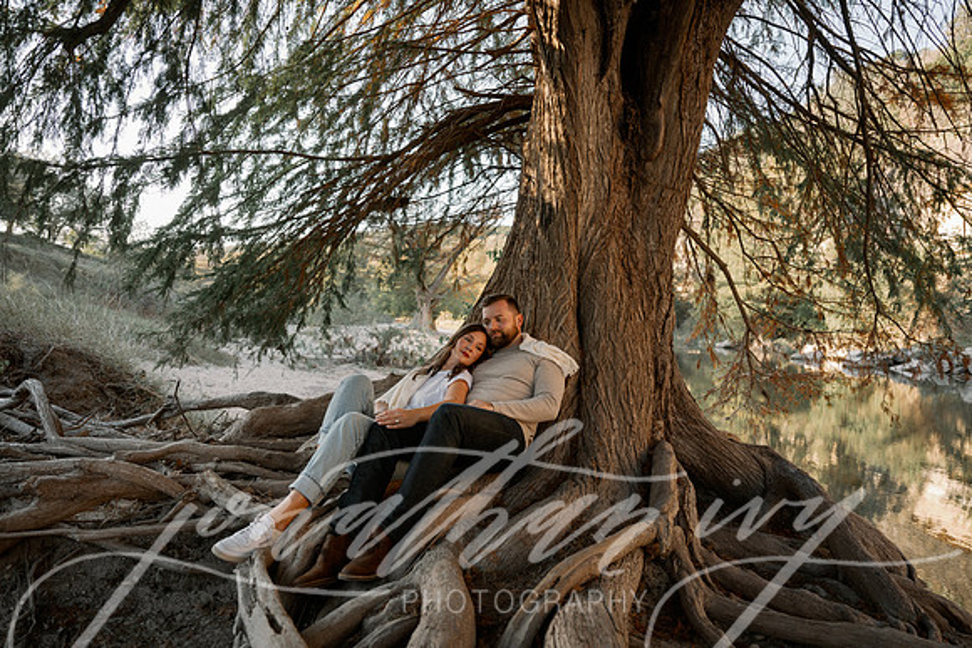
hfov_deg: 73.7
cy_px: 324
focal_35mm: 24
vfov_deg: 53.2
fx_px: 648
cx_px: 486
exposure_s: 1/100
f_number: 2.8
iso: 80
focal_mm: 24
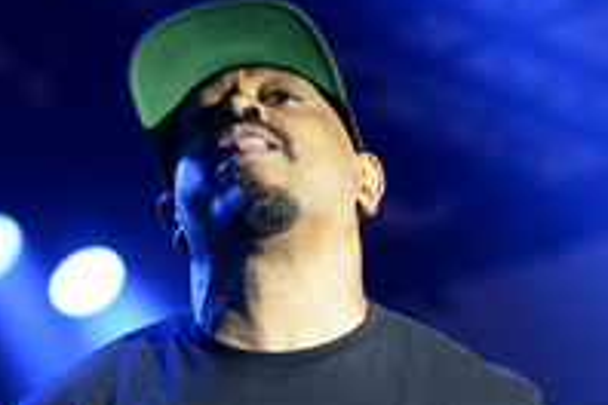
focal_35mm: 196
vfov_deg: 7.0
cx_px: 490
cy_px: 420
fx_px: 3310
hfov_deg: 10.5
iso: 3200
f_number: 3.5
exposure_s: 1/250
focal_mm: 86
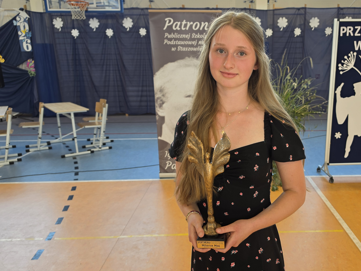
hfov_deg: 58.9
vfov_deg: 46.6
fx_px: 313
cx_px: 234
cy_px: 159
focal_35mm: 30
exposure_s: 1/100
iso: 64
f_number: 1.4
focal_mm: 6.5
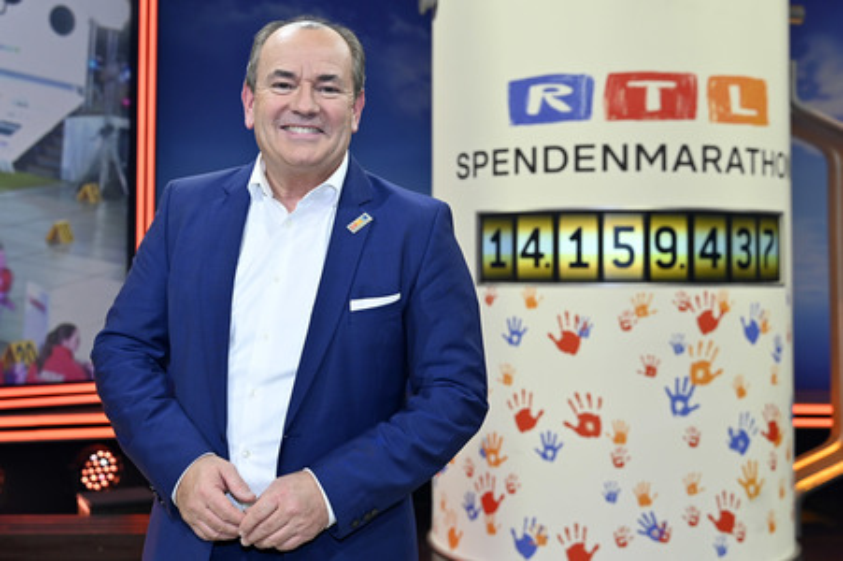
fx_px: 959
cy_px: 280
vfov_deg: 32.6
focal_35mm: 41
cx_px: 422
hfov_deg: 47.4
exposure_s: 1/200
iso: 1000
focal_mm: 41
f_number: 4
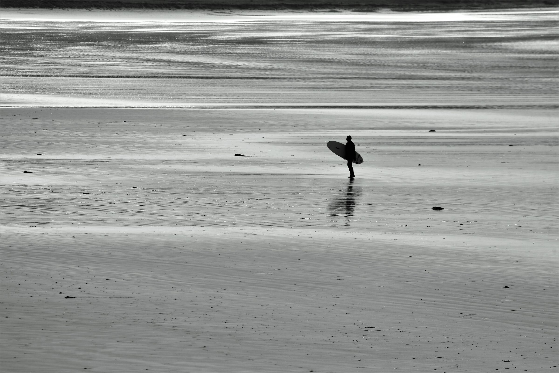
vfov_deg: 4.6
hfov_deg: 6.9
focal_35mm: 300
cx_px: 280
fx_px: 4660
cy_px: 186
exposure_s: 1/1250
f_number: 8
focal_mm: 300
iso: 100
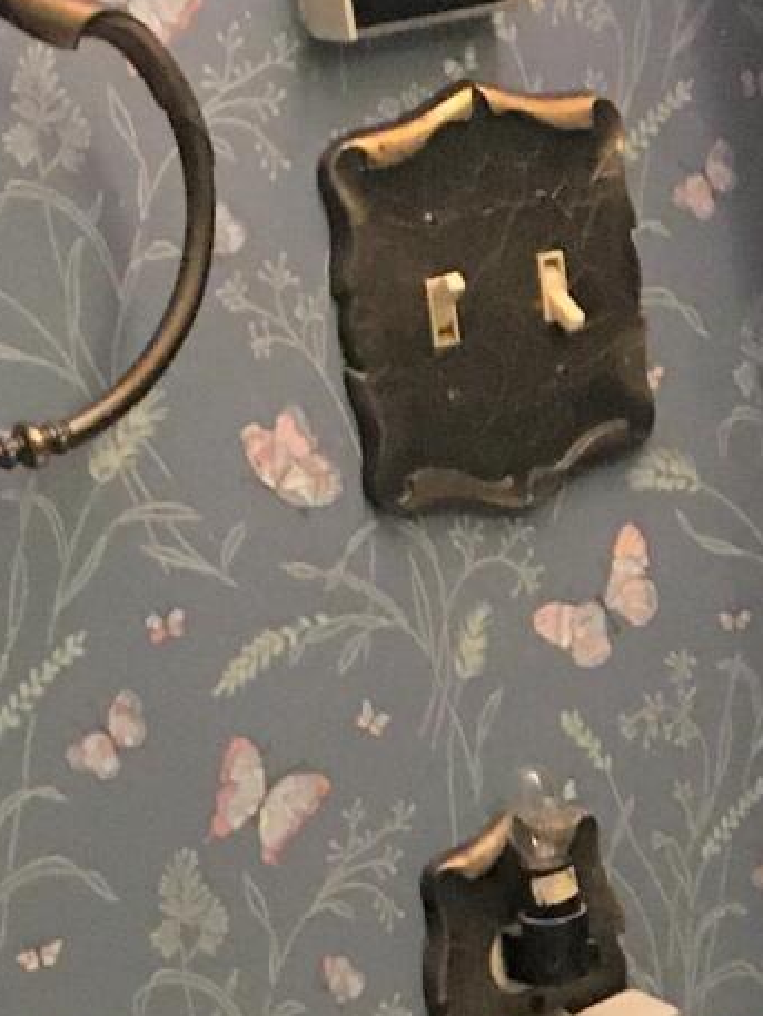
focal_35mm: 127
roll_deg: +2.7
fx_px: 3731
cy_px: 918
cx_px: 1404
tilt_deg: -21.8
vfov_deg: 15.3
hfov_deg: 10.9
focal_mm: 4.15
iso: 200
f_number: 2.2
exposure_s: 1/17
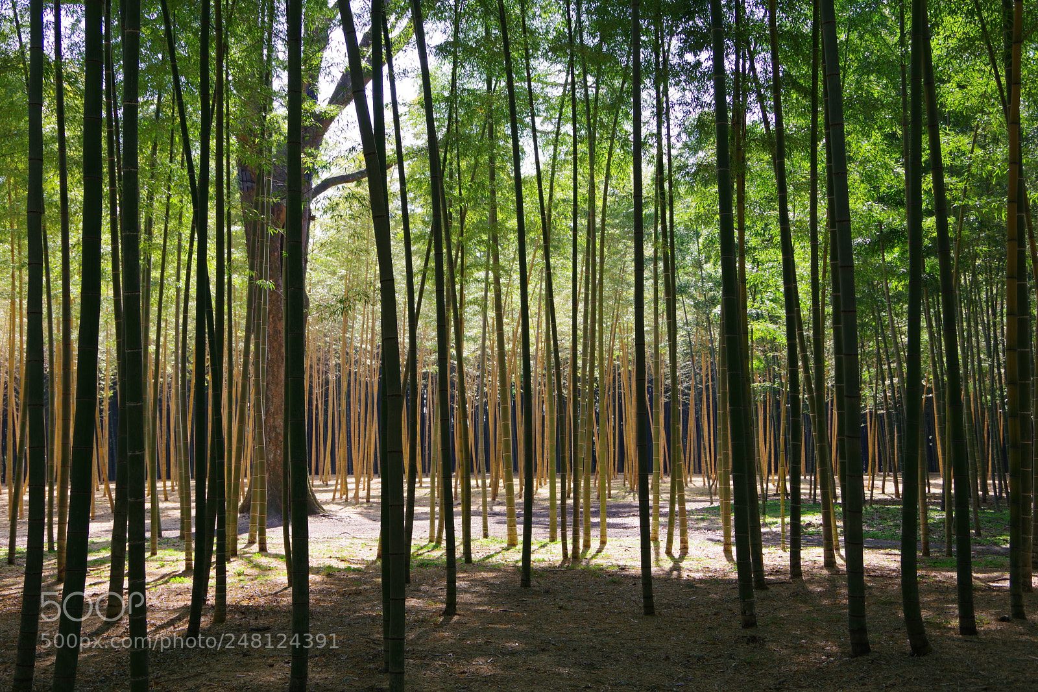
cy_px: 346
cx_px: 519
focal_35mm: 54
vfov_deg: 25.0
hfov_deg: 36.9
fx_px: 1557
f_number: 6.3
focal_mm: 36
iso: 200
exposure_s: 1/125
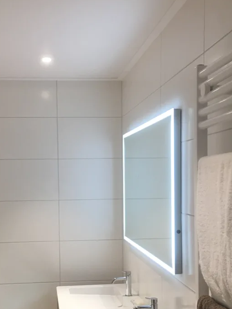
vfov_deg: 37.2
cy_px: 201
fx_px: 455
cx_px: 82
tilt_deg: -0.8
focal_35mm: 51
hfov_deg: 28.4
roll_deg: +0.5
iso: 50
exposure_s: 1/33
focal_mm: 4.15
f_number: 2.2
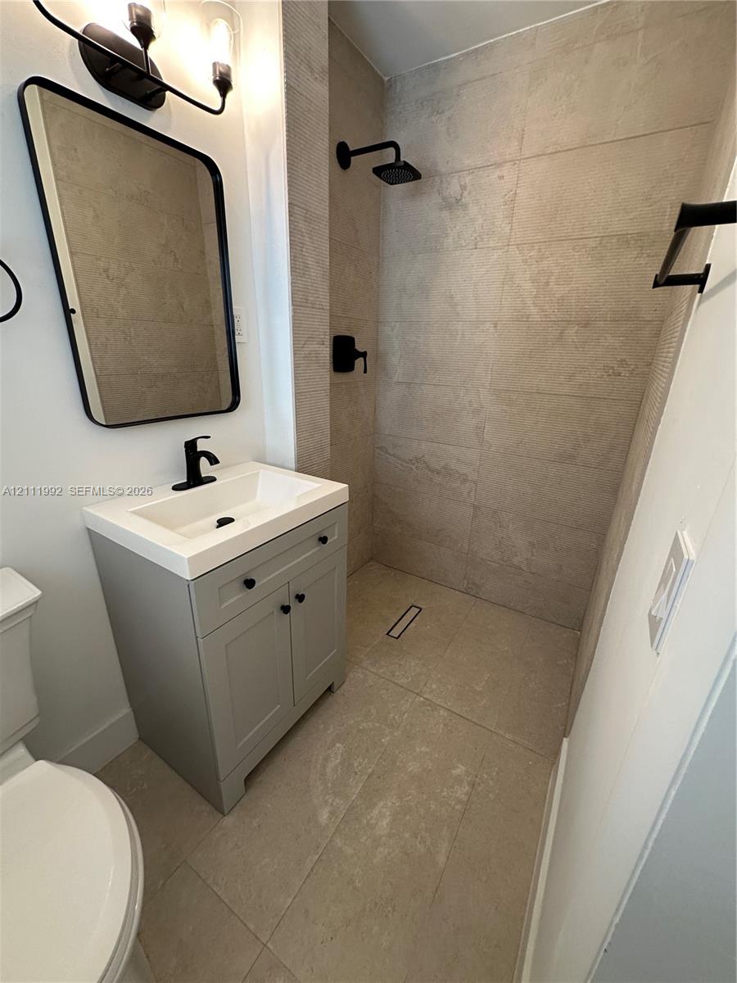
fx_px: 397
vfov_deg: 102.1
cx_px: 368
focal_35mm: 14
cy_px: 492
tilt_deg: -19.9
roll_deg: -1.5
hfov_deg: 85.7
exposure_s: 1/120
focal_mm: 2.22
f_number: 2.2
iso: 160
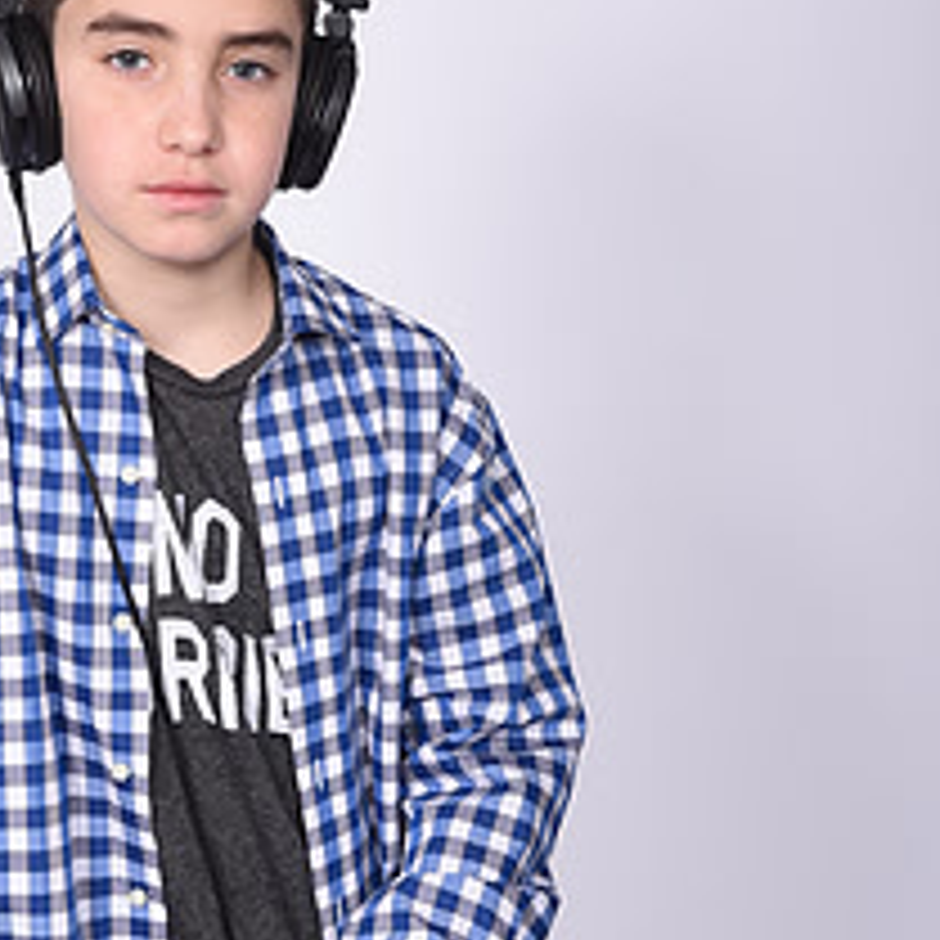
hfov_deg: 15.3
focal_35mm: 113
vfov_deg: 15.4
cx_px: 191
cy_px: 414
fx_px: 3472
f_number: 8
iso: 200
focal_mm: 48
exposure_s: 1/250
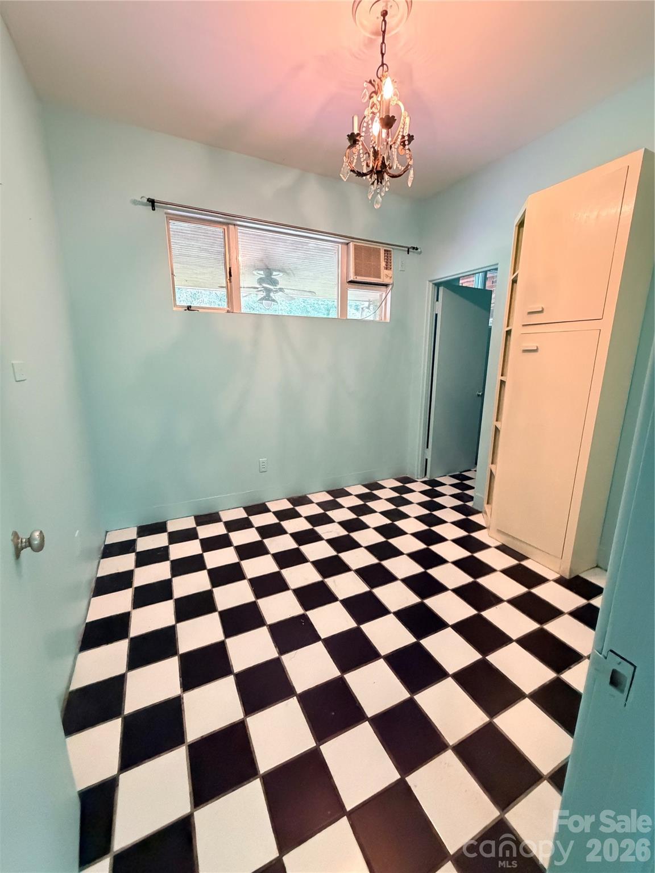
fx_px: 353
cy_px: 436
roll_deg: -0.5
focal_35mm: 14
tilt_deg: -13.2
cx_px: 328
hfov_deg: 85.7
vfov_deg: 102.1
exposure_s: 1/60
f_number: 2.2
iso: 1000
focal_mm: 2.22
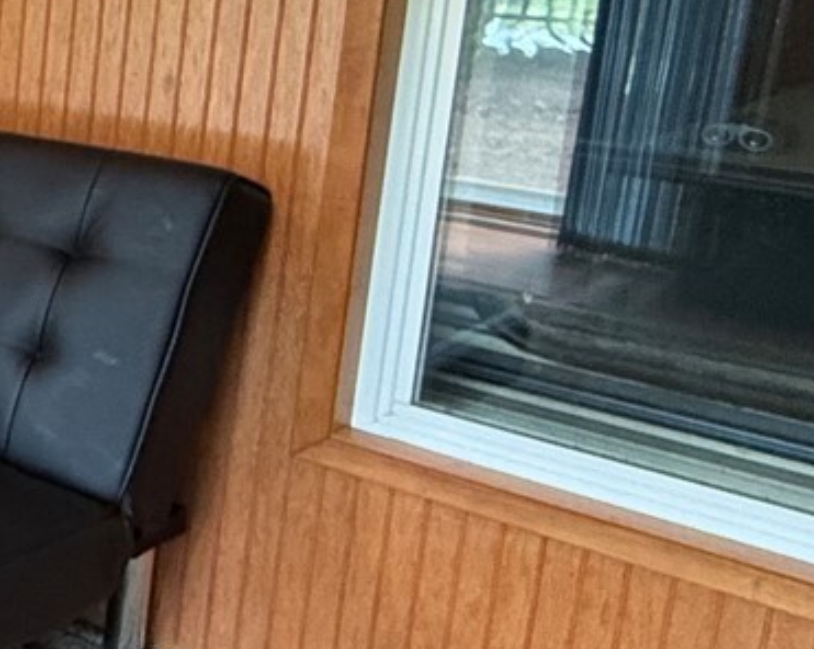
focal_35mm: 59
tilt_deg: -10.2
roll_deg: +1.5
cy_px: 90
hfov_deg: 18.9
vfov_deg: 25.1
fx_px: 1420
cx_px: -829
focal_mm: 2.22
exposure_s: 1/60
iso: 400
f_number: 2.2
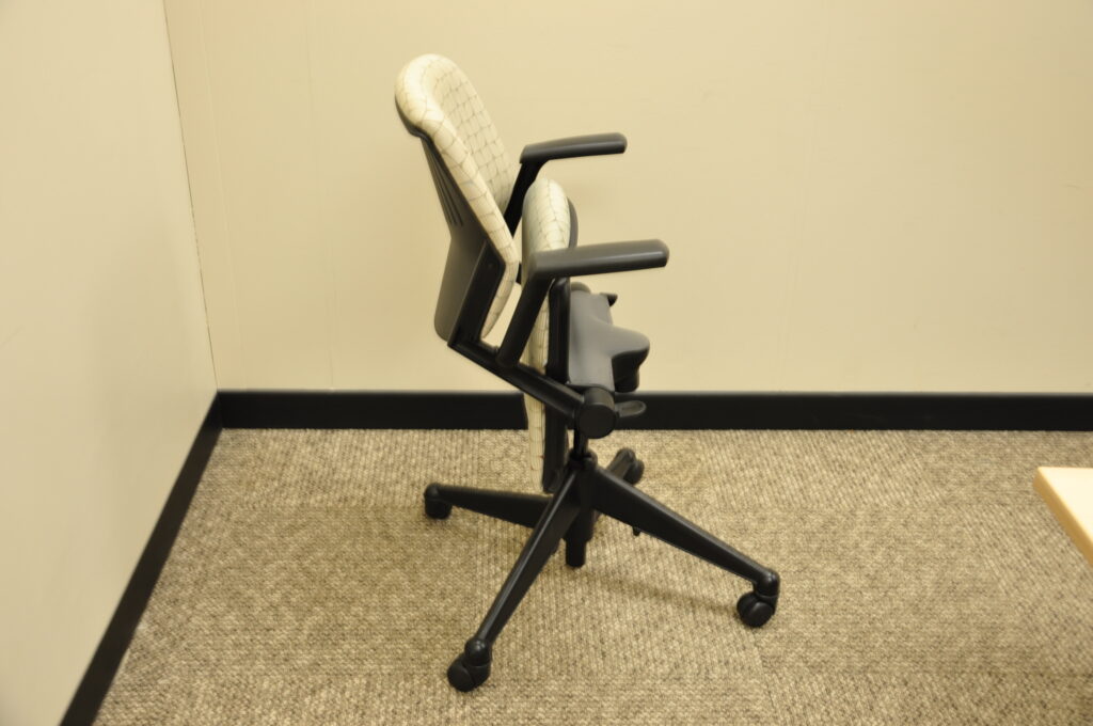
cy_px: 363
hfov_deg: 51.3
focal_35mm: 38
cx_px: 546
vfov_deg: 35.4
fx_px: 1137
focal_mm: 25
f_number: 5.6
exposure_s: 1/6
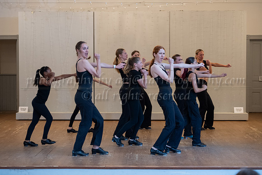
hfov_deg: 24.6
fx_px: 601
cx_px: 130
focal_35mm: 83
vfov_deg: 16.5
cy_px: 79
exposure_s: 1/200
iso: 1600
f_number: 2.8
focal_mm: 66
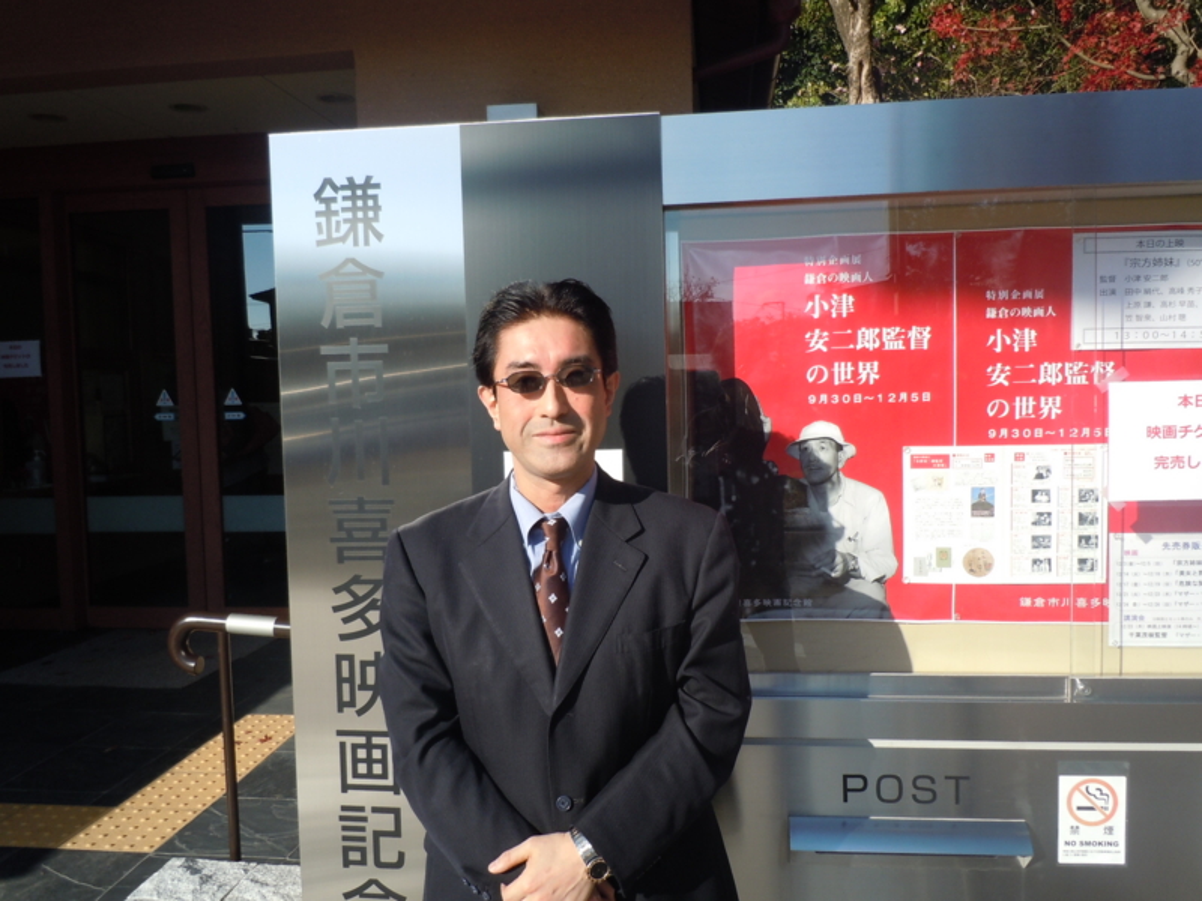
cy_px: 450
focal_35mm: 28
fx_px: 972
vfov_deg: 49.7
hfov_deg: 63.4
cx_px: 601
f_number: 3.7
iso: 100
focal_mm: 5
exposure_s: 1/640
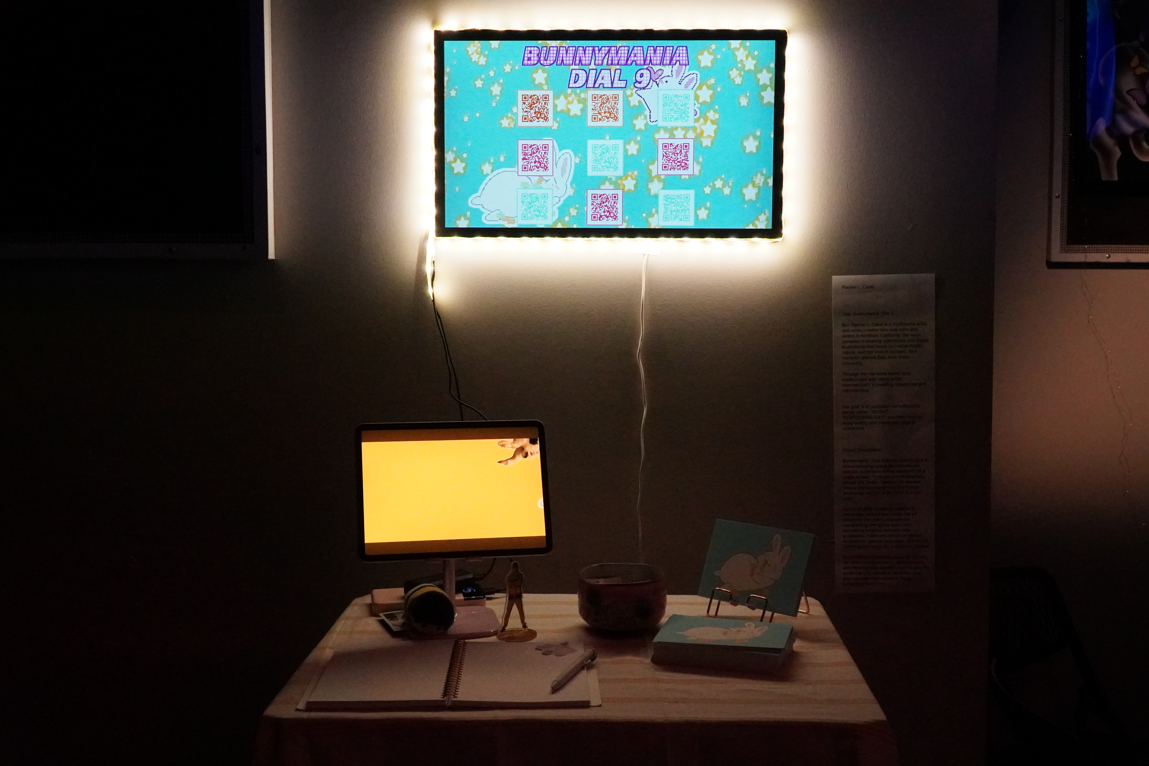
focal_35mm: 38
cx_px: 574
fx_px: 1197
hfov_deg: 51.3
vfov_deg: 35.5
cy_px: 383
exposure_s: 1/800
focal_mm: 25
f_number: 5.6
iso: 10000
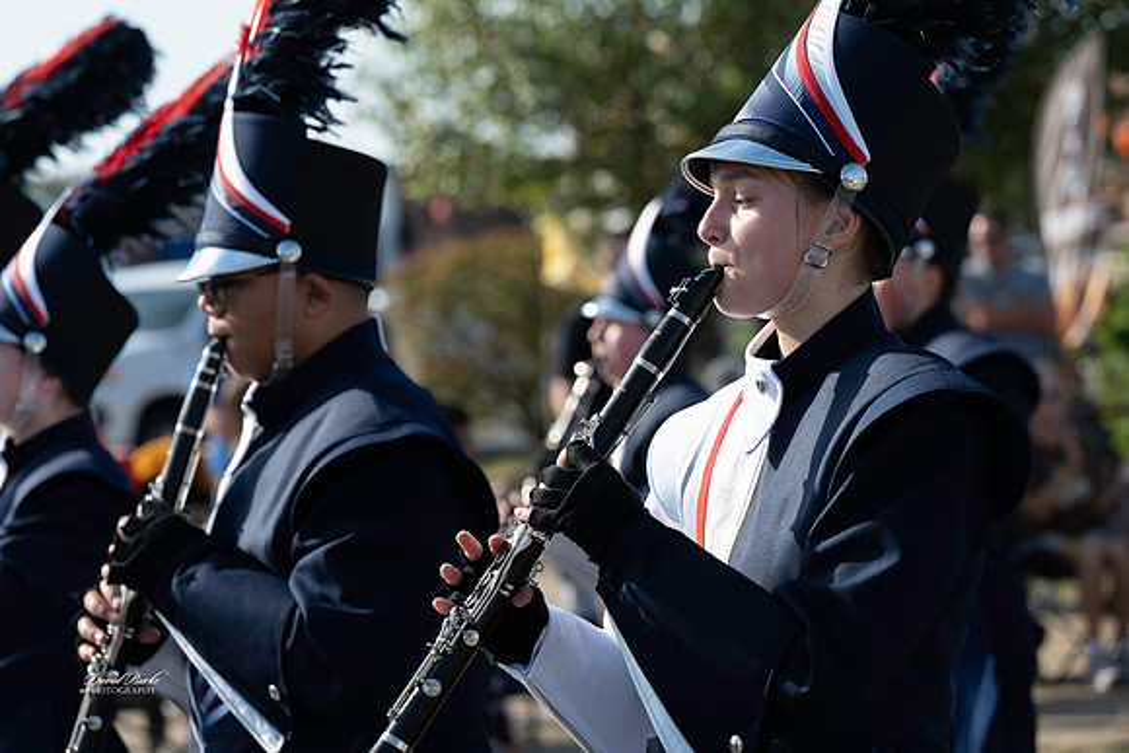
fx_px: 3921
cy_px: 376
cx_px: 564
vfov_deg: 11.0
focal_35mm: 125
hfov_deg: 16.4
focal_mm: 125
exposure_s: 1/640
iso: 250
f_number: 5.6
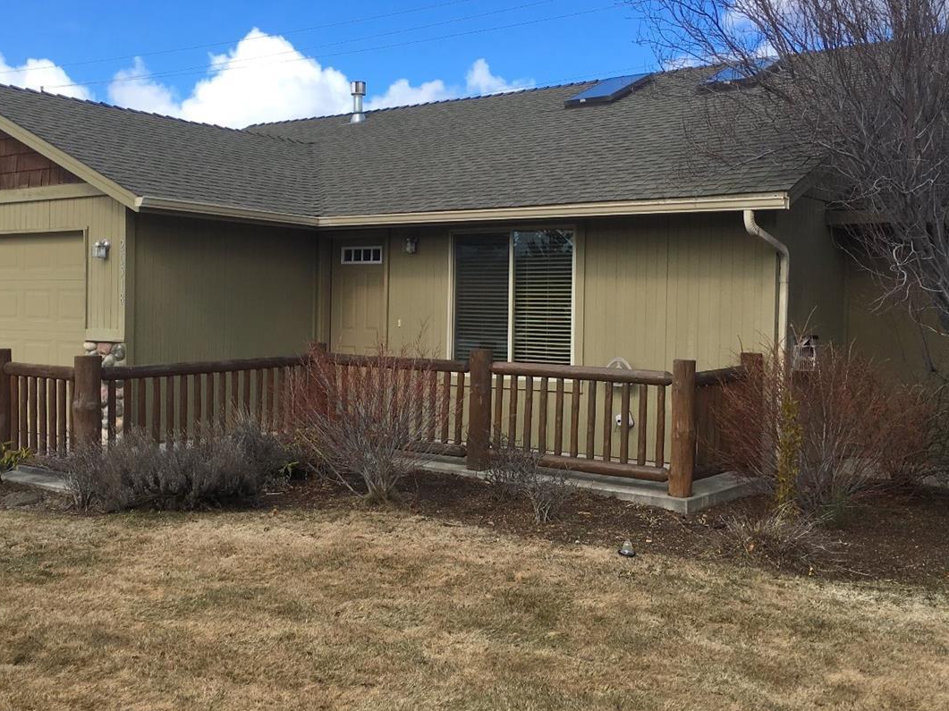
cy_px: 359
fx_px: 1124
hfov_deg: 45.7
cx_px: 434
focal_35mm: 41
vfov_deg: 35.1
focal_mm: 4.15
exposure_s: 1/905
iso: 25
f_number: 2.2
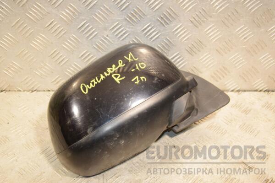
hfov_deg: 37.9
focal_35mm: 52
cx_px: 138
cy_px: 92
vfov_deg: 25.8
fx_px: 401
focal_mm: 35
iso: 800
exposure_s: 1/200
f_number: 5
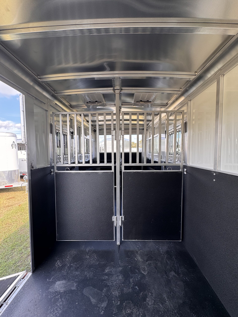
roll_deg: +1.2
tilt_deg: -3.0
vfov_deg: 102.1
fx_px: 128
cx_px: 119
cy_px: 158
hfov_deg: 85.7
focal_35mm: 14
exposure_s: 1/112
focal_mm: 2.22
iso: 40
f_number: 2.2
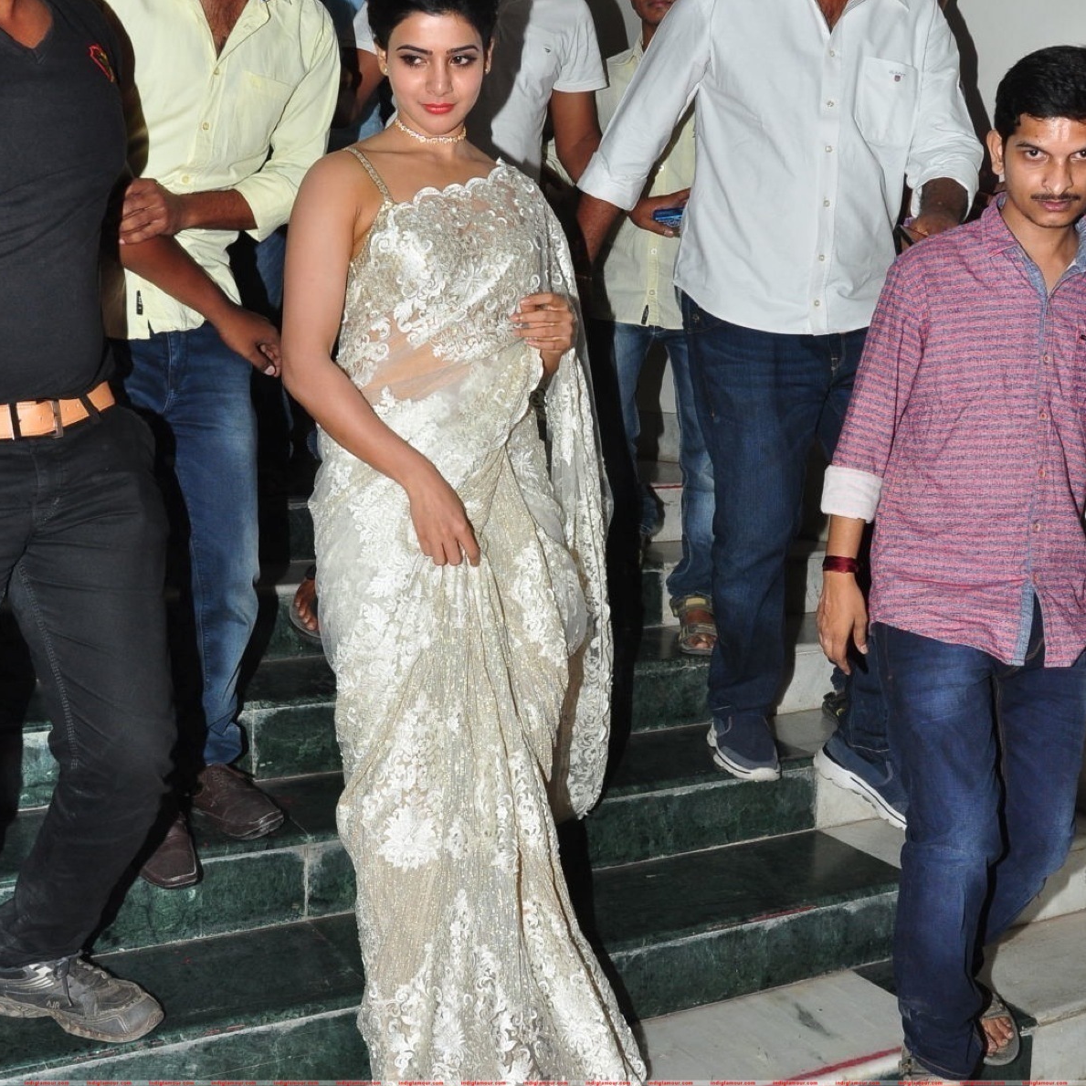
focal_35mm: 41
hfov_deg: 41.3
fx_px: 1443
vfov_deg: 41.2
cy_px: 518
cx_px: 545
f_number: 11
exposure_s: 1/125
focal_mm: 21
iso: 640
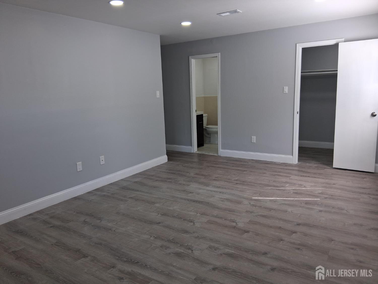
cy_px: 142
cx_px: 189
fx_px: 284
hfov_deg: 67.3
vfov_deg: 53.1
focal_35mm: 26
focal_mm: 3.98
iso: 80
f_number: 1.8
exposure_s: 1/100
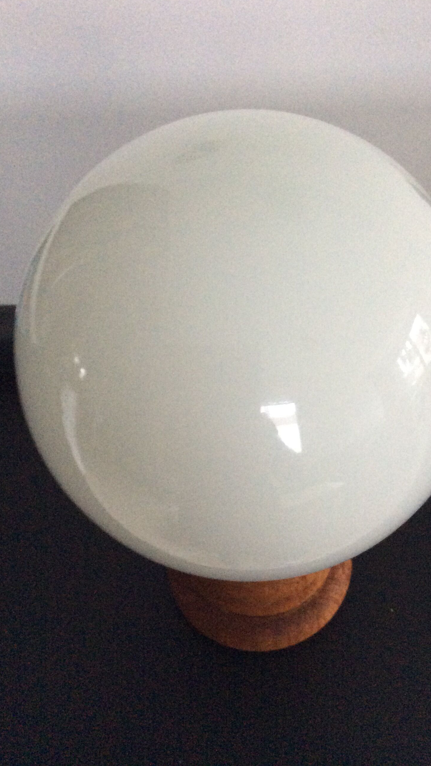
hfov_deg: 33.6
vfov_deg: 56.6
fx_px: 711
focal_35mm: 35
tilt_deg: -48.9
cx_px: 267
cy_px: 382
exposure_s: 1/17
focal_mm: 3.3
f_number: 2.4
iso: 320
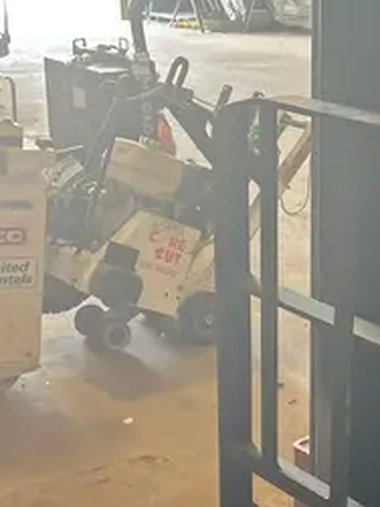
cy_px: 405
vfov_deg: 25.2
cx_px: 356
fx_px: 1113
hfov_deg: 19.0
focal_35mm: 76
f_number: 1.5
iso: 125
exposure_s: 1/76
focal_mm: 5.7
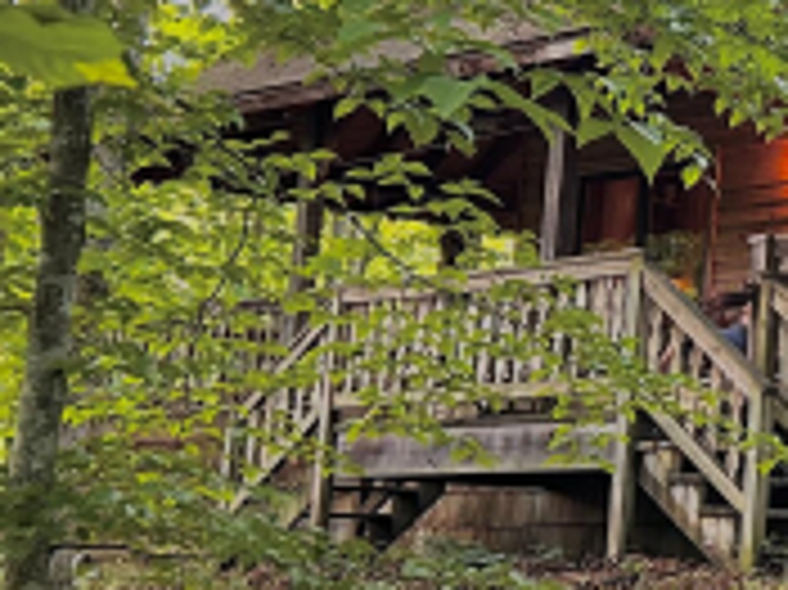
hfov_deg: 17.3
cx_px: 1272
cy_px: 122
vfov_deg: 14.8
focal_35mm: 99
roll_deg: -0.1
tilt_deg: +10.9
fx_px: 2252
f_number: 1.5
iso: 200
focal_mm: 5.7
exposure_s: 1/60
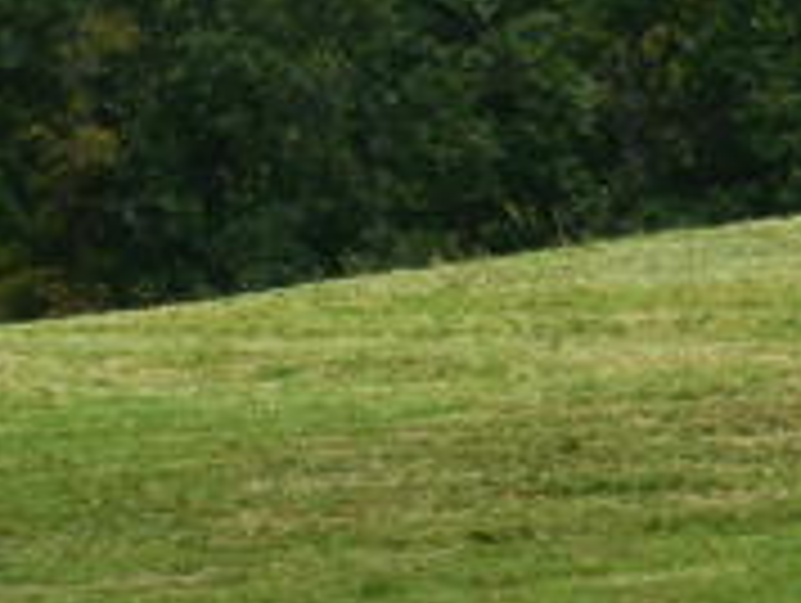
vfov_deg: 2.2
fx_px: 16034
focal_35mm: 692
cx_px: 140
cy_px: 644
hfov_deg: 2.9
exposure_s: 1/640
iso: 125
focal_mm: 34.4
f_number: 5.5
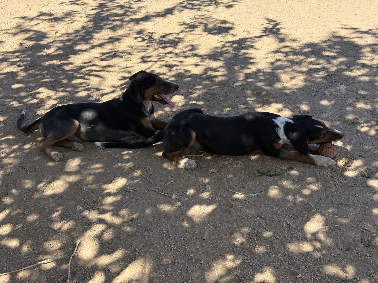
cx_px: 189
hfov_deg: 36.8
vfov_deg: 28.0
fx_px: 568
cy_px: 142
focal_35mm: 52
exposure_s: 1/1287
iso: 50
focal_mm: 5.96
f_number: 1.6
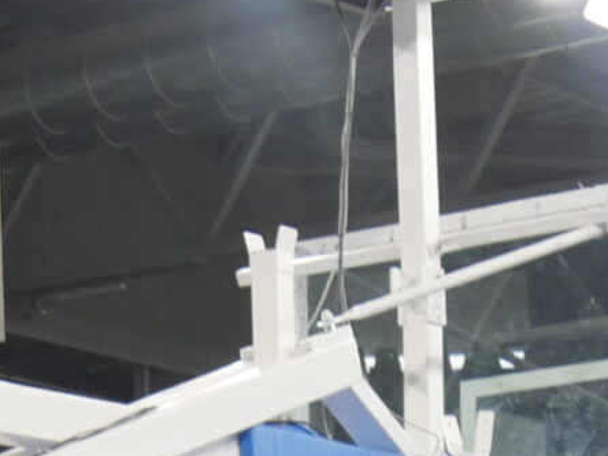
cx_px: 64
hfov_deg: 10.0
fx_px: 3443
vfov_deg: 7.2
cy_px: 968
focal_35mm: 196
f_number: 3.7
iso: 320
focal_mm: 17
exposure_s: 1/60
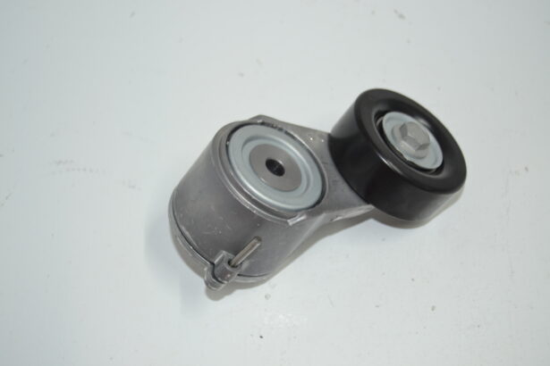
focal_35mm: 48
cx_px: 275
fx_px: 733
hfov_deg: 41.1
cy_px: 183
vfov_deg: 28.1
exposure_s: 1/15
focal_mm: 32
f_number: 4.5
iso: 200
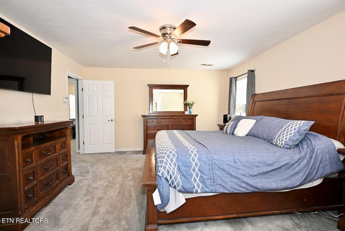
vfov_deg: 67.4
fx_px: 173
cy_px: 116
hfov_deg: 90.0
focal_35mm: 18
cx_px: 172
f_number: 4
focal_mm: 12
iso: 450
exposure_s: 1/60
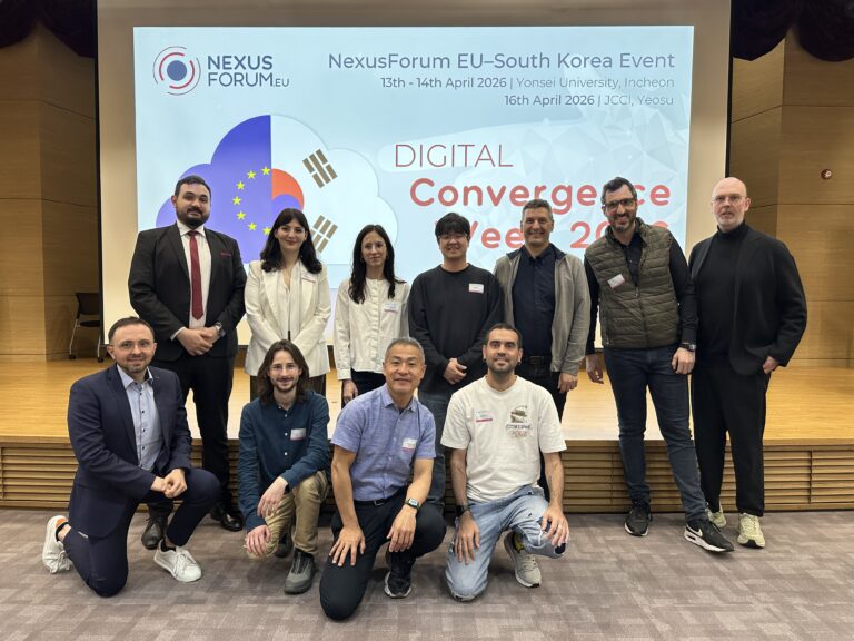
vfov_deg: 56.8
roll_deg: -0.6
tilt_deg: -4.2
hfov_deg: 71.6
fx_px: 592
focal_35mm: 24
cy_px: 320
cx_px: 427
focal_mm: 6.86
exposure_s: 1/60
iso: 125
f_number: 1.78
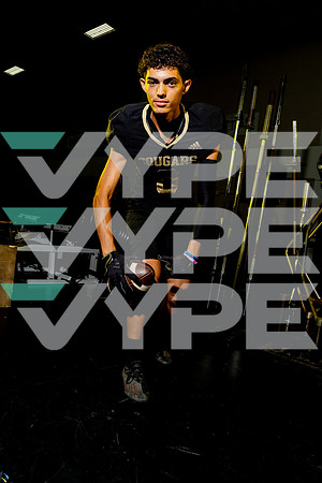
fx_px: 349
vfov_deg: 69.4
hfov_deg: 49.6
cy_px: 242
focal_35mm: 26
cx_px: 161
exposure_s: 1/250
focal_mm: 26
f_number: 8
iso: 250
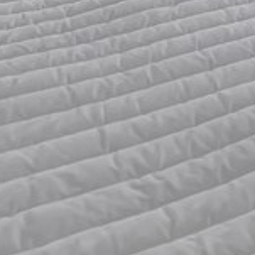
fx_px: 842
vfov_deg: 13.7
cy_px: -303
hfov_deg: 13.4
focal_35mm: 101
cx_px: 584
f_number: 6.3
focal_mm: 11
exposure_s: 1/40
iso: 320
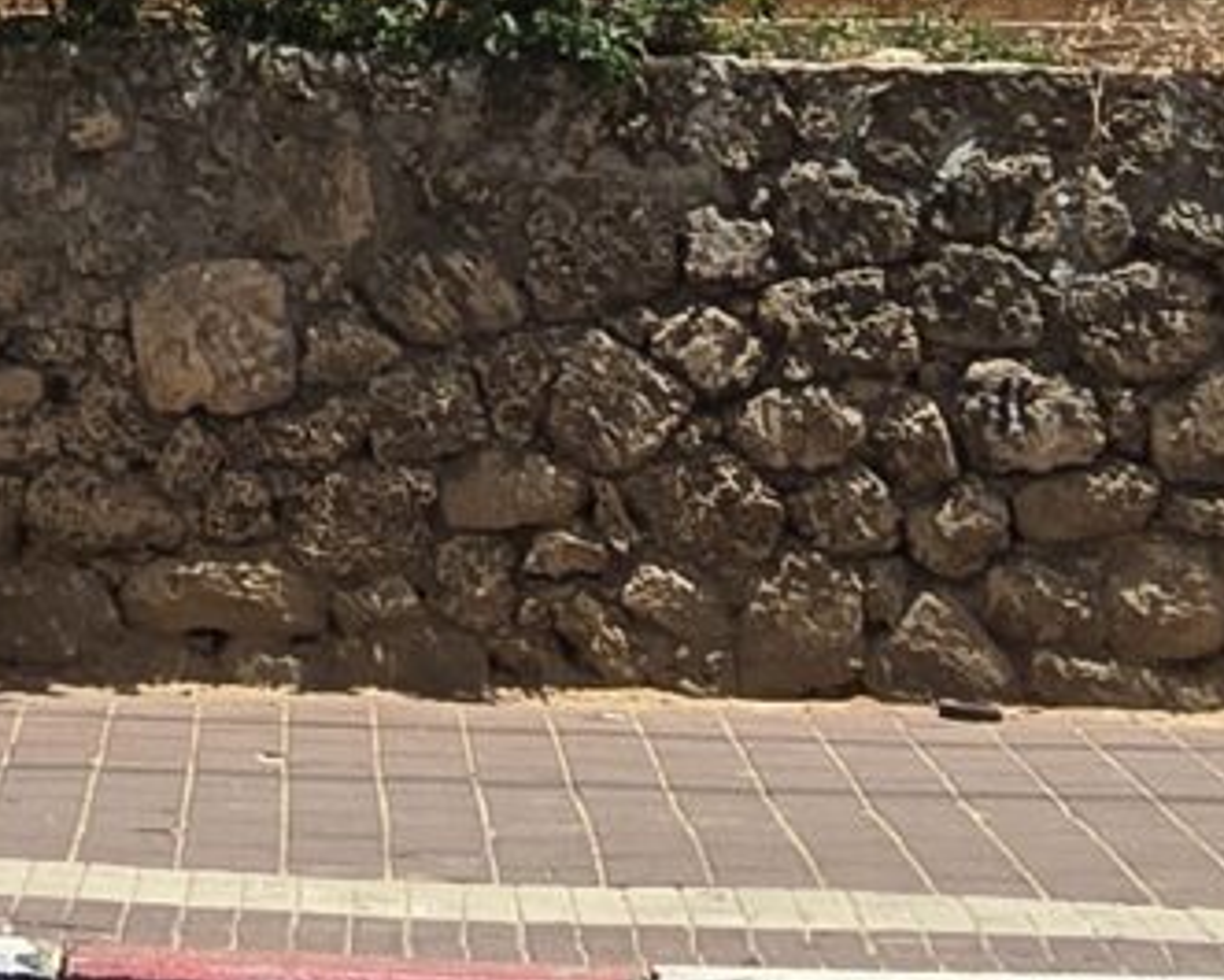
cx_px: -96
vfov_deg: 12.6
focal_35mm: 98
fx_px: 3551
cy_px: -1298
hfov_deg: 18.8
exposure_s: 1/2600
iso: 50
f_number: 2.2
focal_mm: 2.2
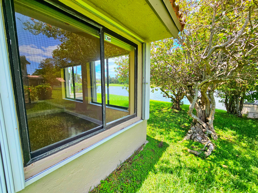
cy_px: 96
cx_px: 129
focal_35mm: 13
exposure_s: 1/455
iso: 50
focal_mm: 2.2
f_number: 2.2
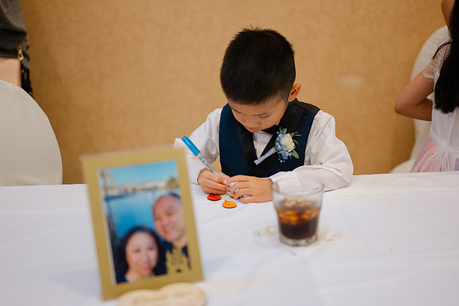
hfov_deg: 39.6
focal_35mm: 50
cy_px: 153
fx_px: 638
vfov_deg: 27.0
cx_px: 230
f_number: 1.8
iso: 1600
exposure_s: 1/400
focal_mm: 50
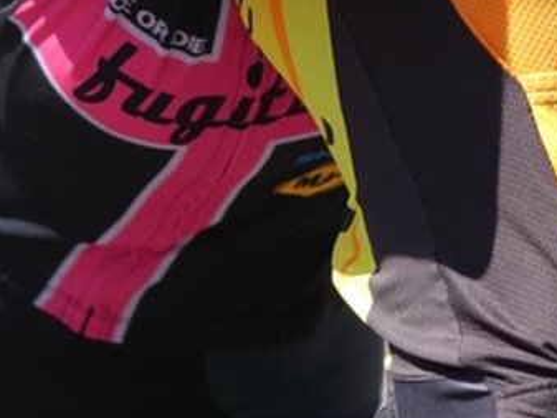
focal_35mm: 357
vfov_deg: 4.1
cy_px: -203
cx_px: 150
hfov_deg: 5.5
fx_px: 5746
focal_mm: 43
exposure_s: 1/3200
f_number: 1.2
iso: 100
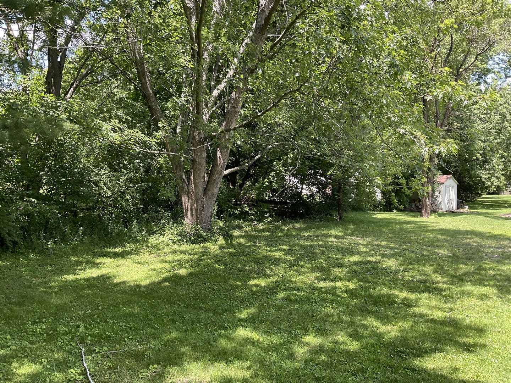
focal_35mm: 29
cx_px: 256
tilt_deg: -1.0
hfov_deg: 61.7
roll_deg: +1.1
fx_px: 428
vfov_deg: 48.2
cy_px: 192
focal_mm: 3
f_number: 1.8
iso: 16
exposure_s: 1/124
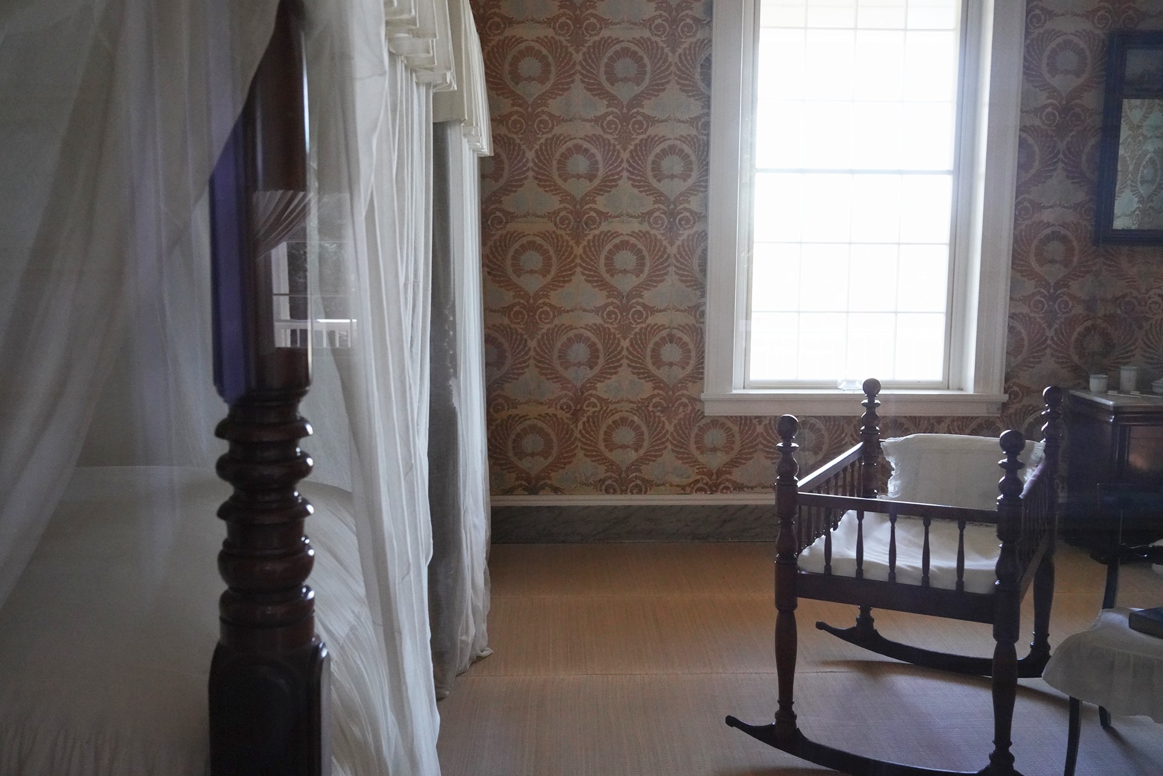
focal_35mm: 35
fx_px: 1131
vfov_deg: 37.9
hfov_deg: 54.4
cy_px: 388
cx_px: 582
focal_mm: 35
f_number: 5
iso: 8000
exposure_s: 1/100
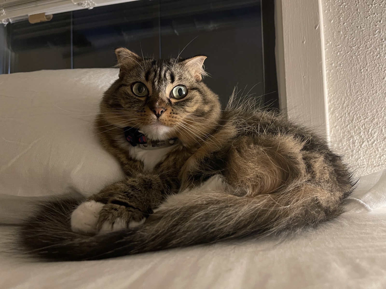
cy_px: 144
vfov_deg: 53.1
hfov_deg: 67.3
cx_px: 193
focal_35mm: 26
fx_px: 290
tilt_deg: +2.9
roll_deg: +1.1
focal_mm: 5.1
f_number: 1.6
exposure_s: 1/30
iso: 800
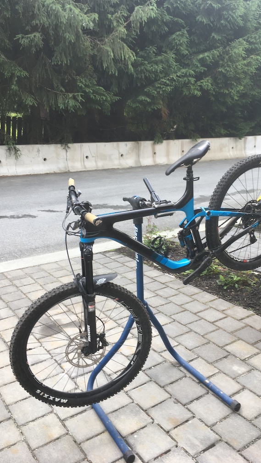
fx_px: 394
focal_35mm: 32
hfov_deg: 36.6
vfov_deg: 61.0
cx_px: 154
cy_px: 230
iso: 25
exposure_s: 1/120
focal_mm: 4.15
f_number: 2.2
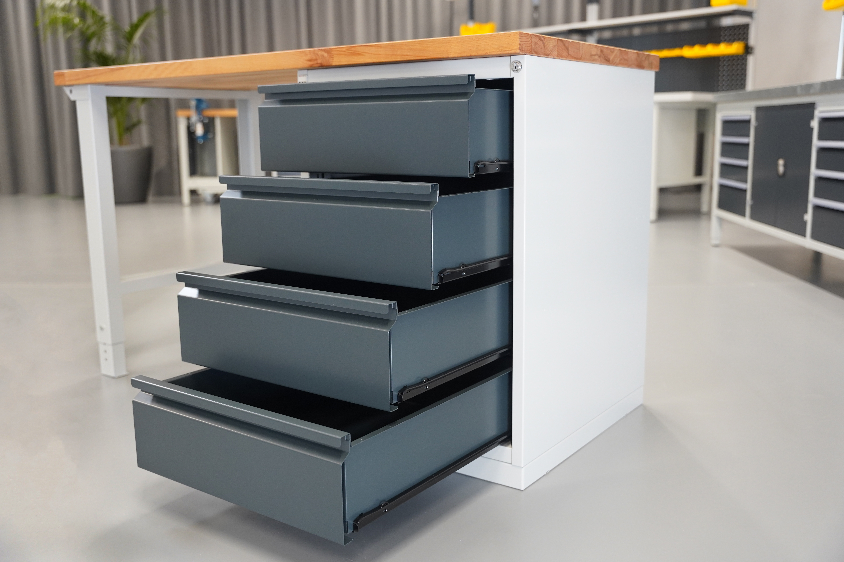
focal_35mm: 35
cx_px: 422
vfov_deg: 38.2
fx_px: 813
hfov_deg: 54.8
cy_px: 281
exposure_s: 1/160
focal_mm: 34.7
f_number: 3.2
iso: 1600
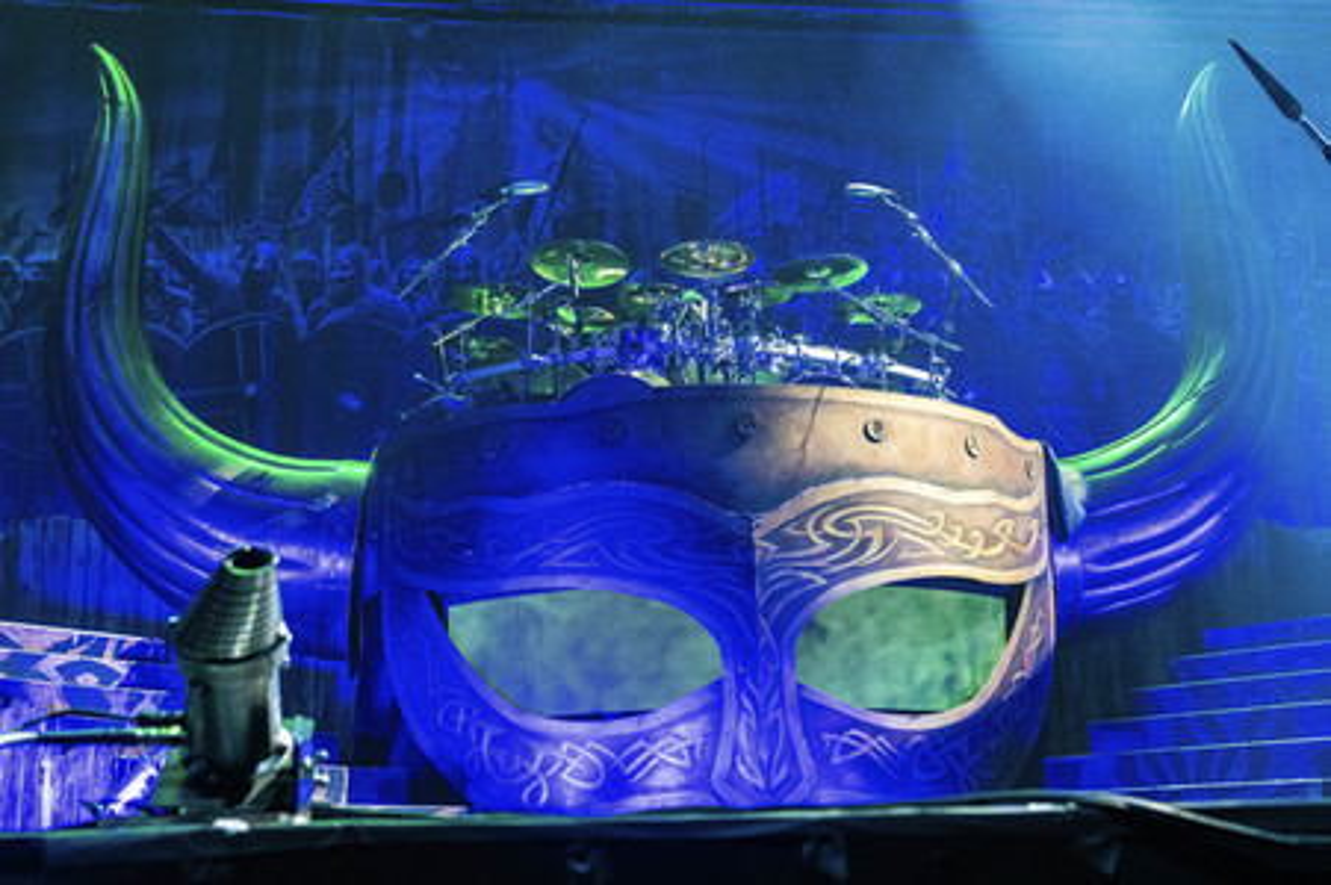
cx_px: 666
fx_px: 1441
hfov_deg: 49.6
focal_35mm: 39
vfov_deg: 34.2
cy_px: 442
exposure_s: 1/400
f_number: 3.2
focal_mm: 39
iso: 2500
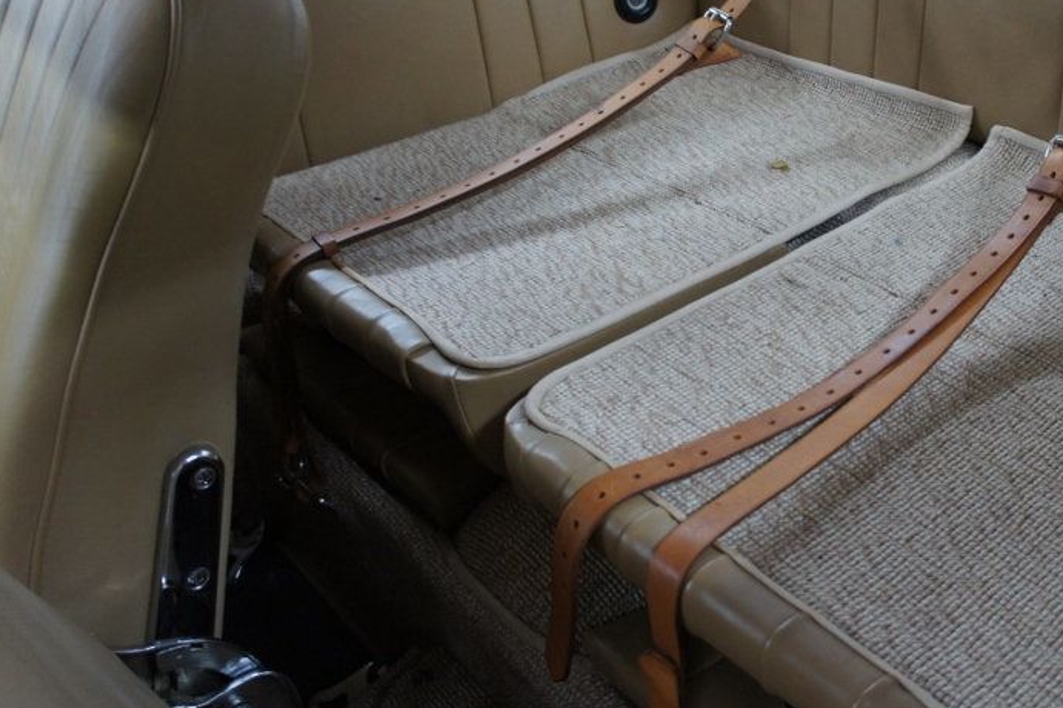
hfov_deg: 47.1
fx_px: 1180
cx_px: 765
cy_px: 261
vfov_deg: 33.2
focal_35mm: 40
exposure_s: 1/30
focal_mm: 18
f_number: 3.5
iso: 800
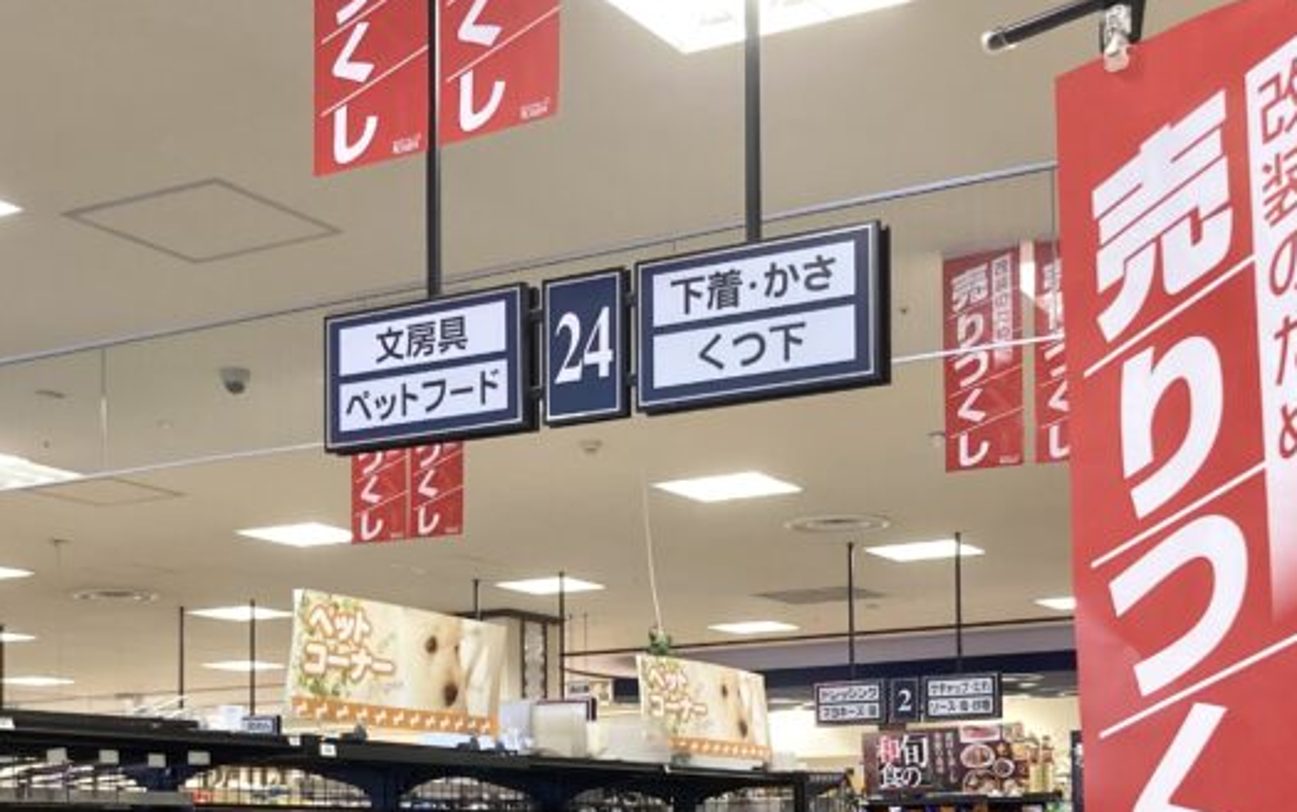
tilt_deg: +3.6
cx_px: 549
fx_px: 2051
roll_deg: -0.2
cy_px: 745
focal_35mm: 58
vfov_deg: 21.8
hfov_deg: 35.0
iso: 64
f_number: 1.8
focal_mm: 3.99
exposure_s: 1/50
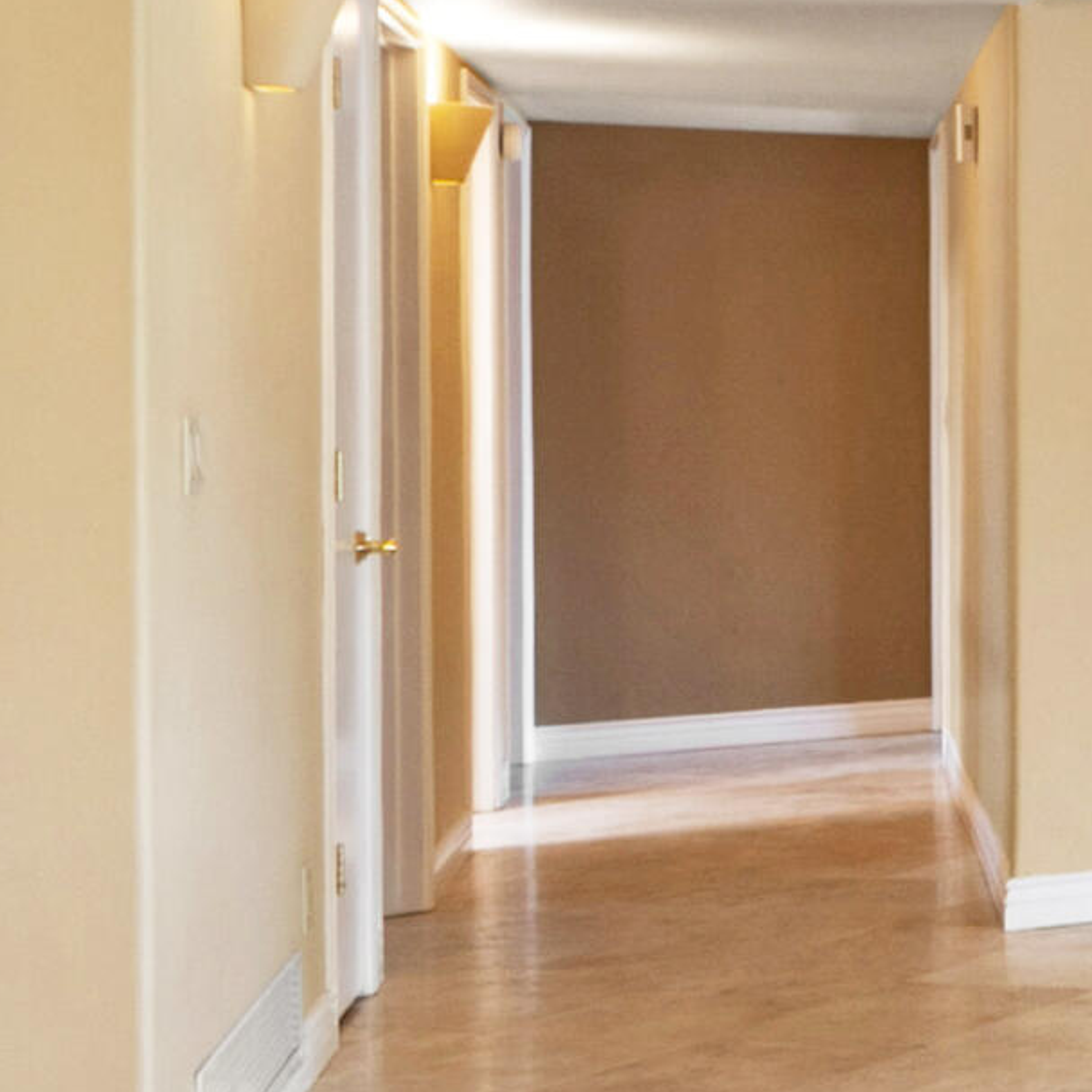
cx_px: 2569
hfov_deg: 15.5
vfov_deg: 27.1
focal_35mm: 63
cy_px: 322
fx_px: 2248
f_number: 13
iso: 200
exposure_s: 1/2
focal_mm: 10
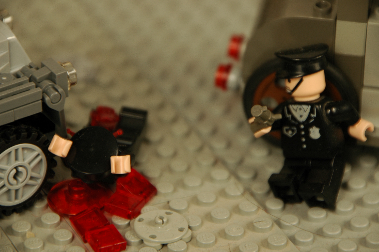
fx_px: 3787
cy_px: 126
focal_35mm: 360
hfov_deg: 5.7
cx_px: 190
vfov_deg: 3.8
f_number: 6.3
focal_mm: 240
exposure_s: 1/80
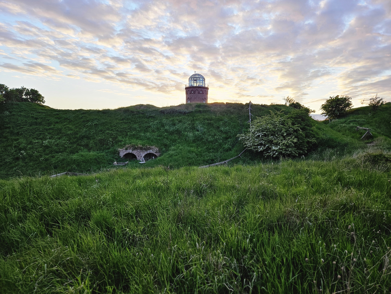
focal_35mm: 23
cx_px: 196
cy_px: 147
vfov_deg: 58.9
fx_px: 260
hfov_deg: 73.9
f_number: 1.8
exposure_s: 1/371
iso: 50
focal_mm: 5.4
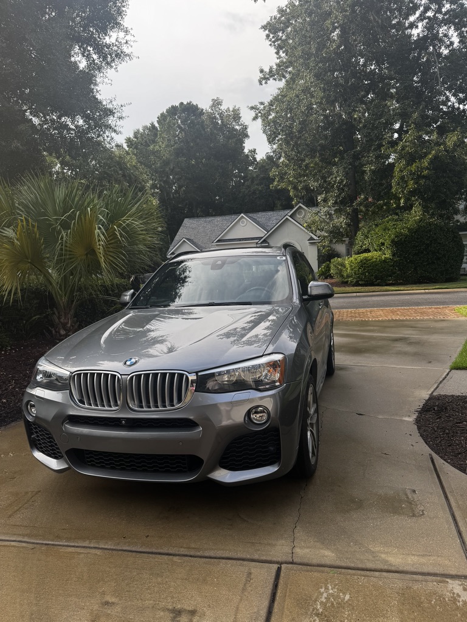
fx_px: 432
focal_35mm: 24
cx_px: 234
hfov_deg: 56.8
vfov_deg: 71.6
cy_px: 311
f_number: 1.78
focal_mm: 6.76
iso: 80
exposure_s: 1/715
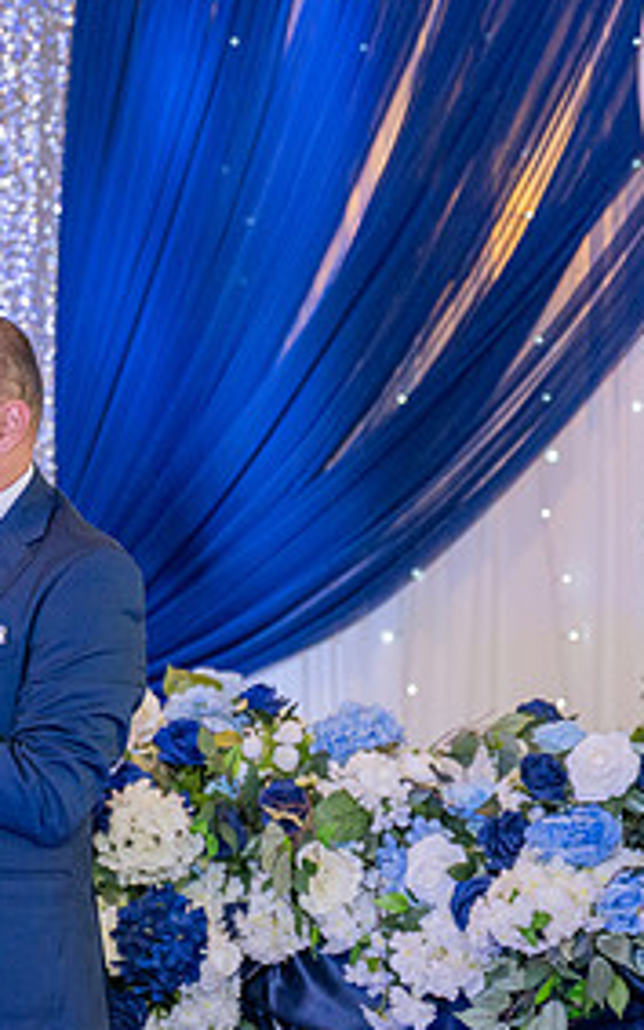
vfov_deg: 11.4
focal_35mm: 184
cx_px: -88
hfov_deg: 7.1
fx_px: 5164
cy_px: 579
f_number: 2.8
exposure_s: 1/200
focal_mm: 70
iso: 1000
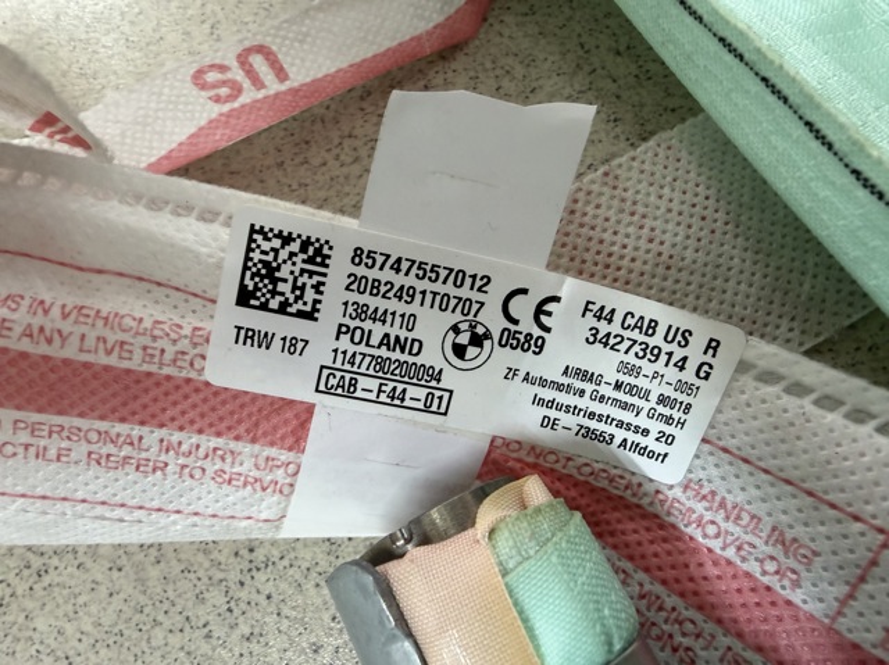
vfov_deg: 56.8
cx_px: 444
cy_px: 332
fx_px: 616
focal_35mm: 24
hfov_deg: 71.6
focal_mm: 2.22
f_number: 2.2
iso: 250
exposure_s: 1/121
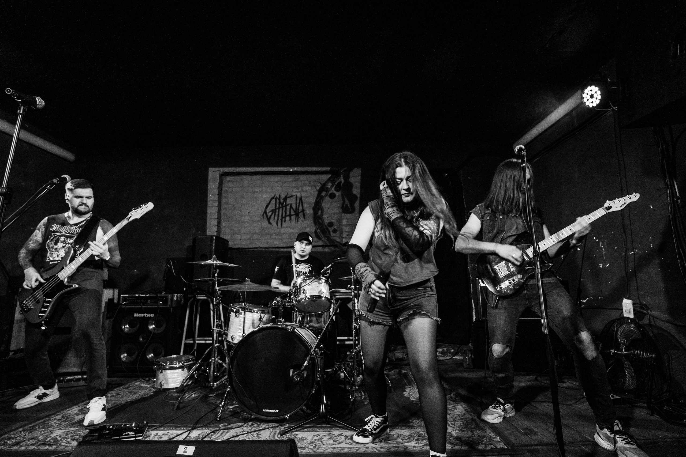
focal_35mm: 17
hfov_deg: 93.3
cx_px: 343
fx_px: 324
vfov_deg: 70.4
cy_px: 228
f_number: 3.5
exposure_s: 1/80
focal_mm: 17
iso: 5000
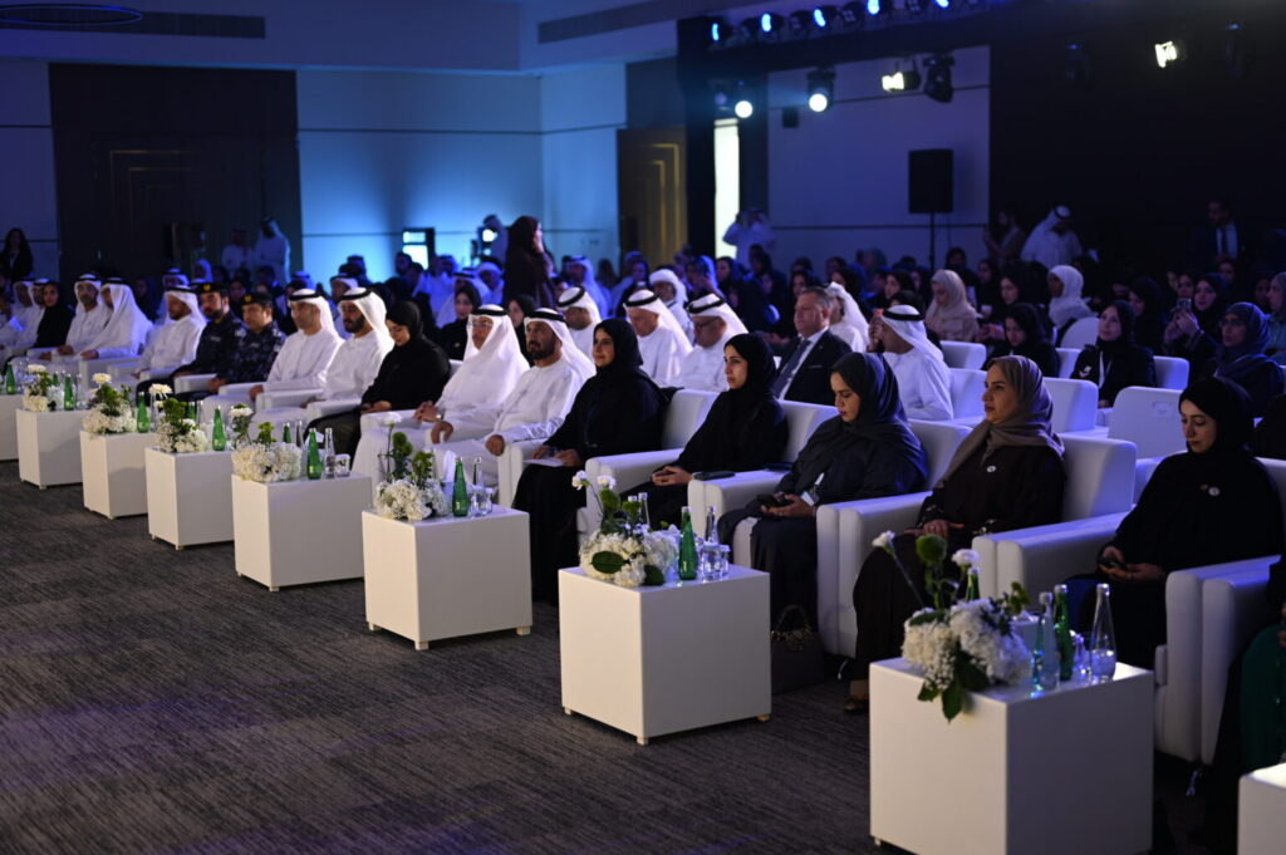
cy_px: 428
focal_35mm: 50
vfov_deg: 26.9
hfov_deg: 39.6
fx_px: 1785
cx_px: 643
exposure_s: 1/40
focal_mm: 50
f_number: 1.8
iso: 200
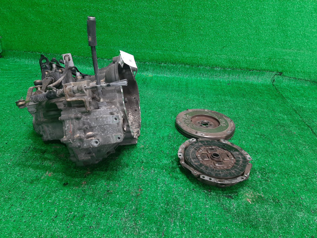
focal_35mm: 26
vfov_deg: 53.1
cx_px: 158
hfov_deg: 67.3
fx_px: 238
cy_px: 119
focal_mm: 3.93
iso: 118
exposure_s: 1/50
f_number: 1.7
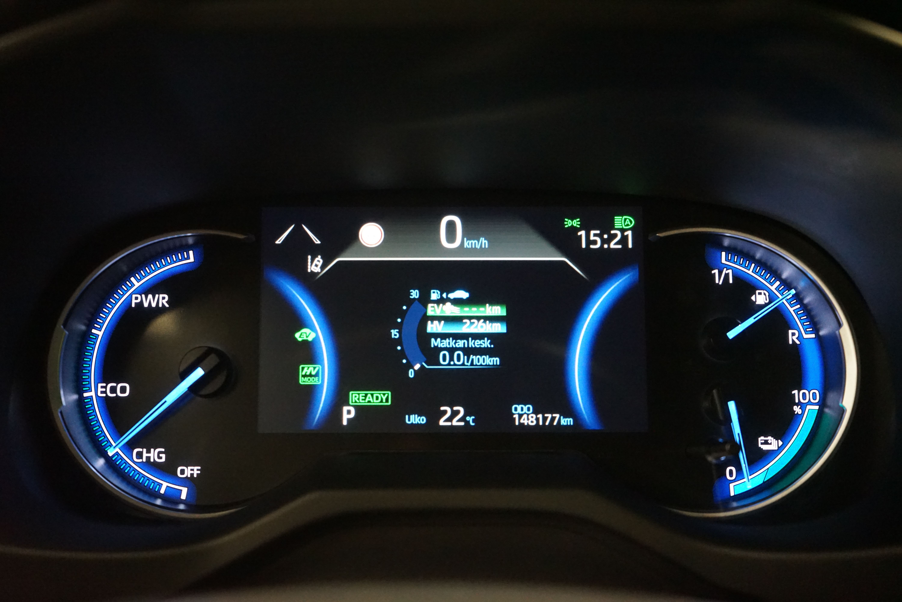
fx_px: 1077
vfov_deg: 31.2
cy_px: 301
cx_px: 451
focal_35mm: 43
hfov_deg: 45.4
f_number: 4.5
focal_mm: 43
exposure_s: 1/50
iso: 6400
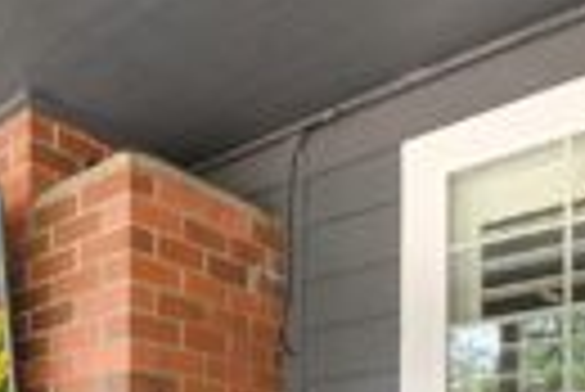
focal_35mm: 43
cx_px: 76
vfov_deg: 26.3
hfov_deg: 42.3
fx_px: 700
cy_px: 518
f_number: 8
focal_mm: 14
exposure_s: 1/80
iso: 250
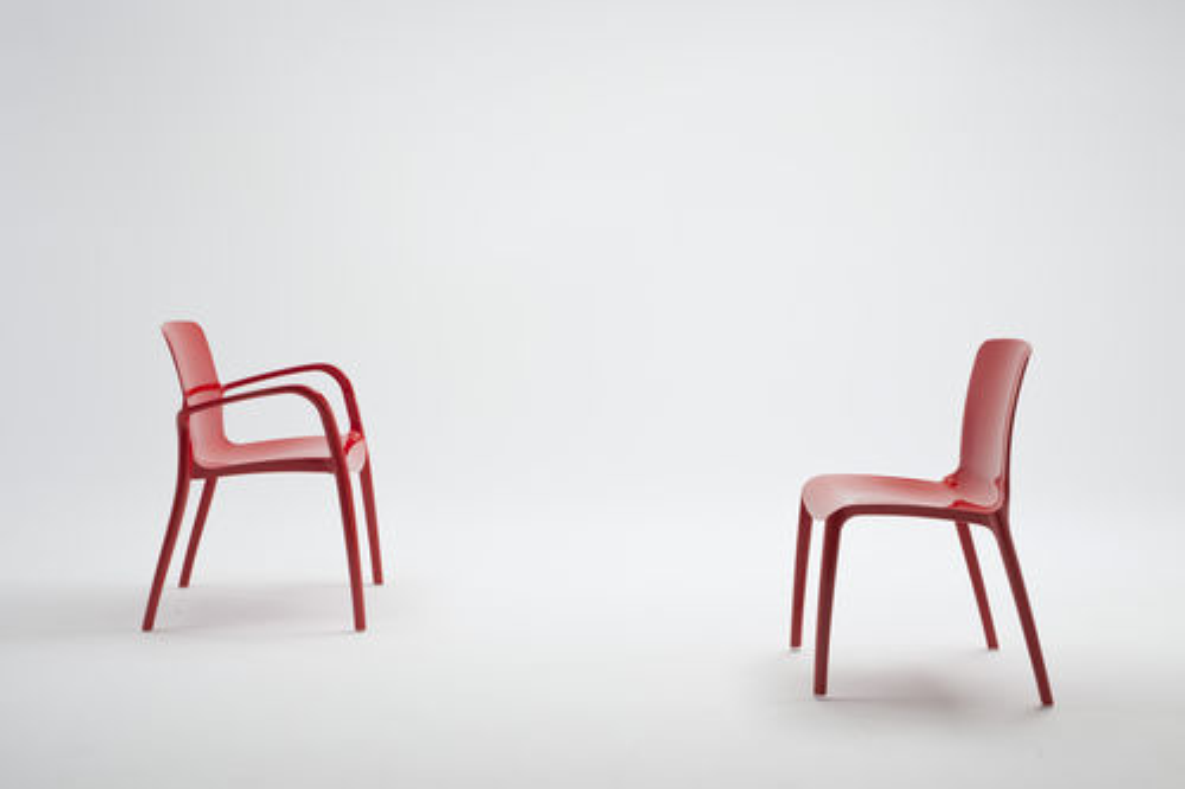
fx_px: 1711
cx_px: 592
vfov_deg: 26.0
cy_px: 394
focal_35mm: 52
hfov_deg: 38.2
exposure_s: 1/1.25
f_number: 16
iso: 100
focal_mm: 52
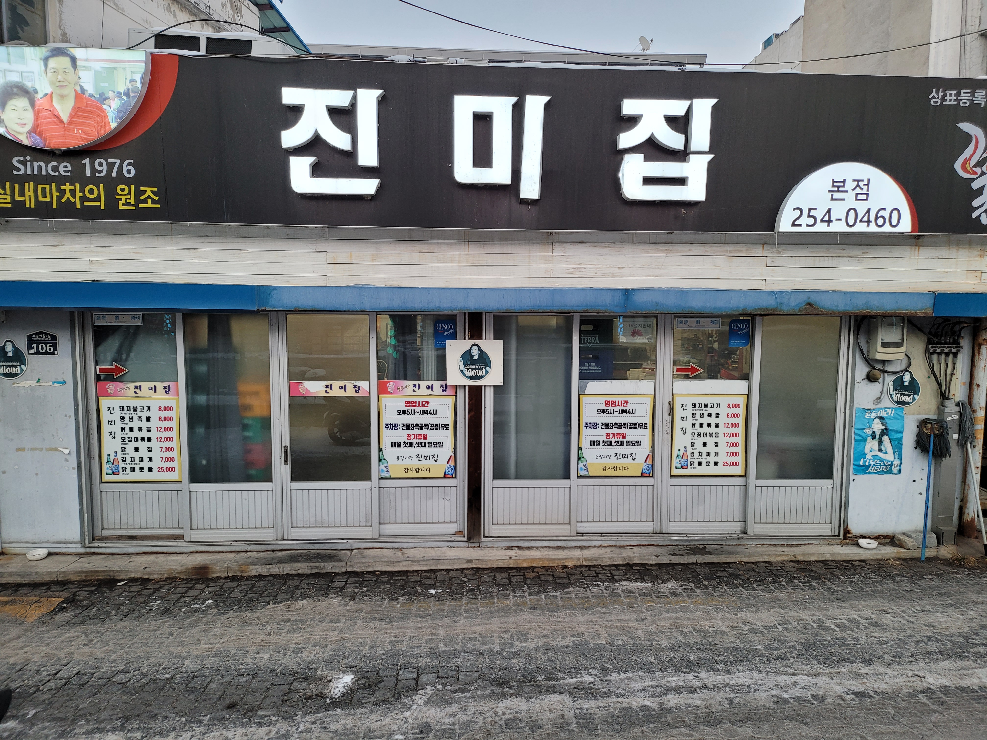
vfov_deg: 53.1
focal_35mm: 26
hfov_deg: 67.3
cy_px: 370
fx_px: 741
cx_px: 494
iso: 100
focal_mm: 5
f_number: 1.8
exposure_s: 1/119
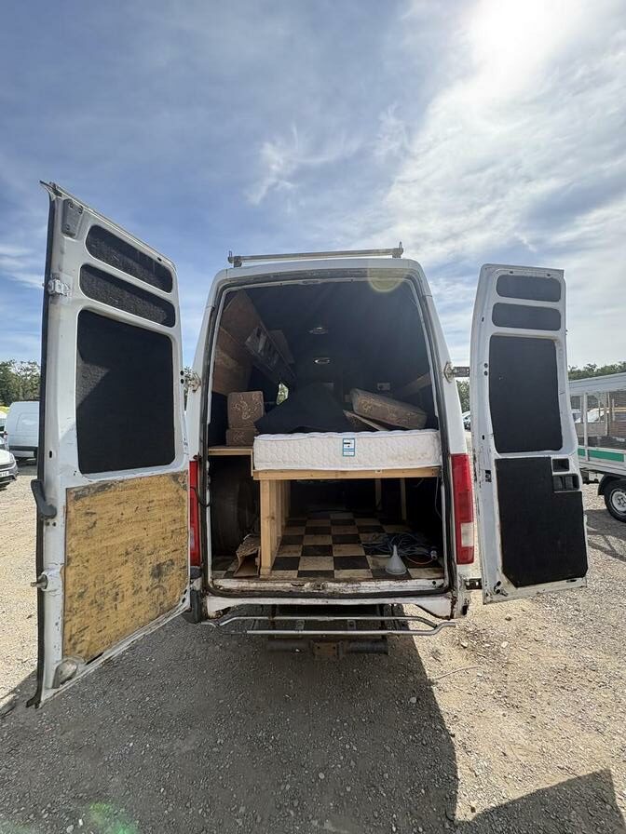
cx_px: 313
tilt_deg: +10.6
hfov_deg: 85.7
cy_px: 417
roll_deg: +2.9
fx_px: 338
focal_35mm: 14
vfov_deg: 102.1
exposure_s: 1/821
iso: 64
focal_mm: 2.22
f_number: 2.2
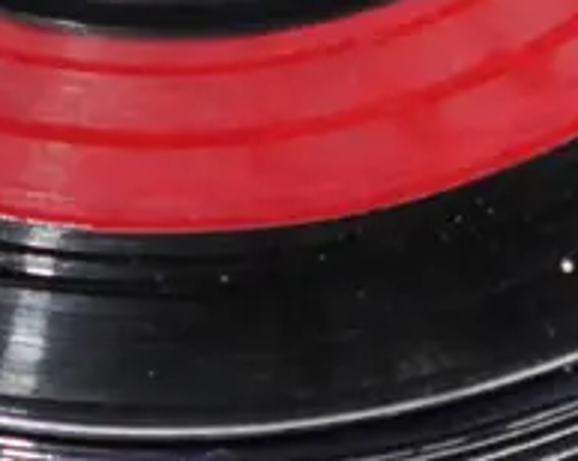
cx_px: 243
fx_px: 6562
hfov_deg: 5.0
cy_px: -286
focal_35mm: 384
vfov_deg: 4.0
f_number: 5.5
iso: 2000
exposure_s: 1/80
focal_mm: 37
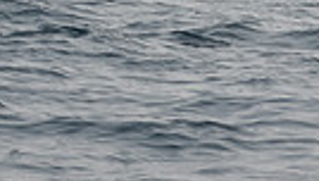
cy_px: -417
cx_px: -42
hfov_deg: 5.0
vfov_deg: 2.8
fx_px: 3644
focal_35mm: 430
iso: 250
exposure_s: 1/1250
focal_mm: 95
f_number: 8
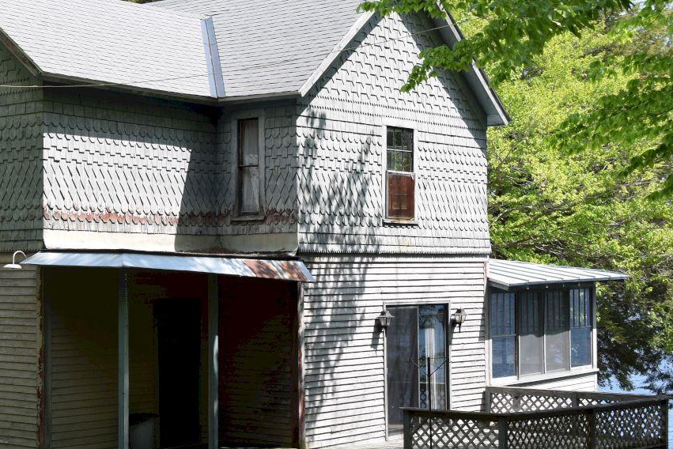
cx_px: 178
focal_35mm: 74
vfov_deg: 18.4
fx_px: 1384
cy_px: 241
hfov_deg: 27.0
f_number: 8
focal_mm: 28
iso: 200
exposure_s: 1/250
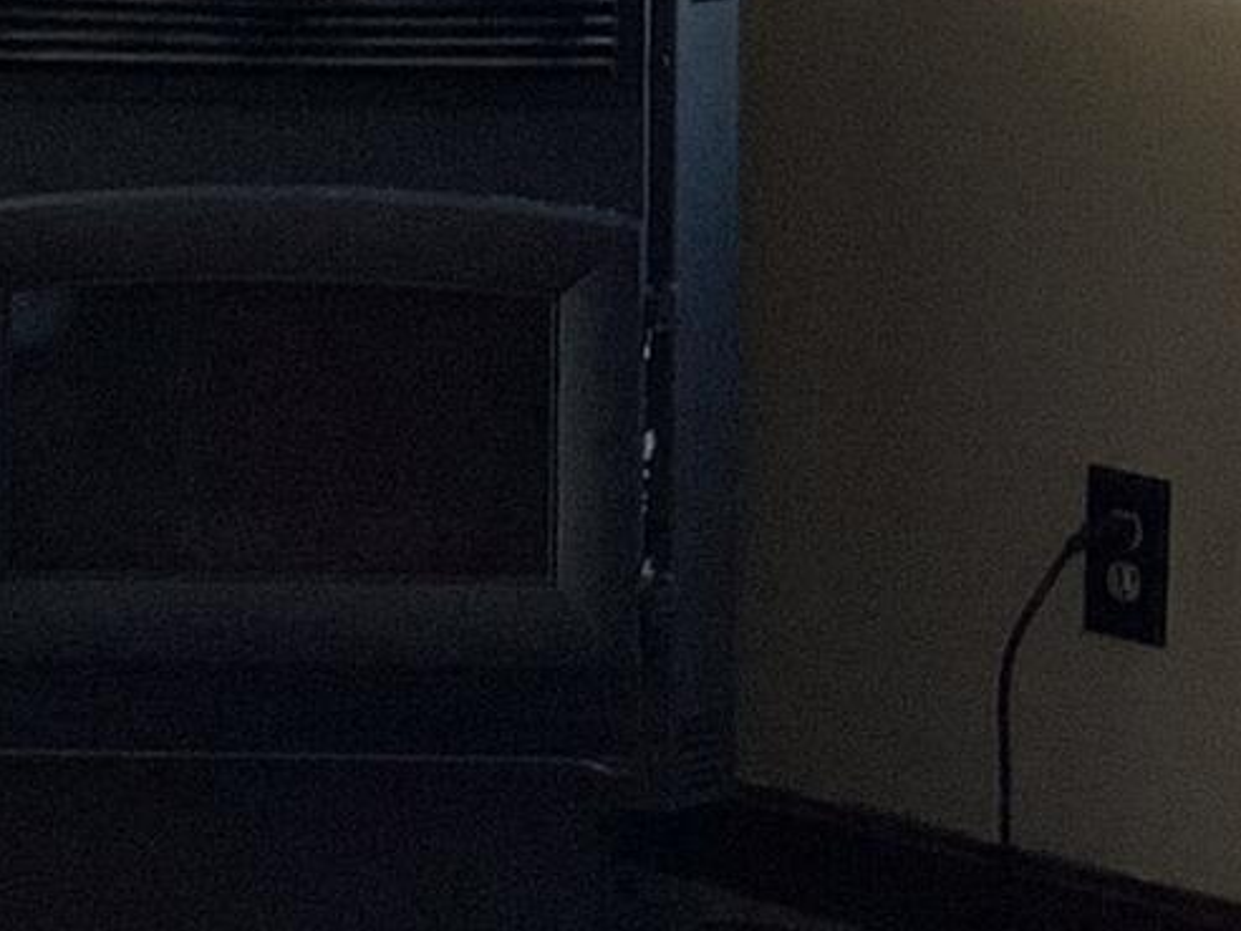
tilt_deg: -4.9
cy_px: -184
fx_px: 6776
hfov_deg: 10.5
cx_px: 729
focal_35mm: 189
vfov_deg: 7.8
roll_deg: -1.3
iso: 40
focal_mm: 3.3
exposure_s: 1/120
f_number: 2.4
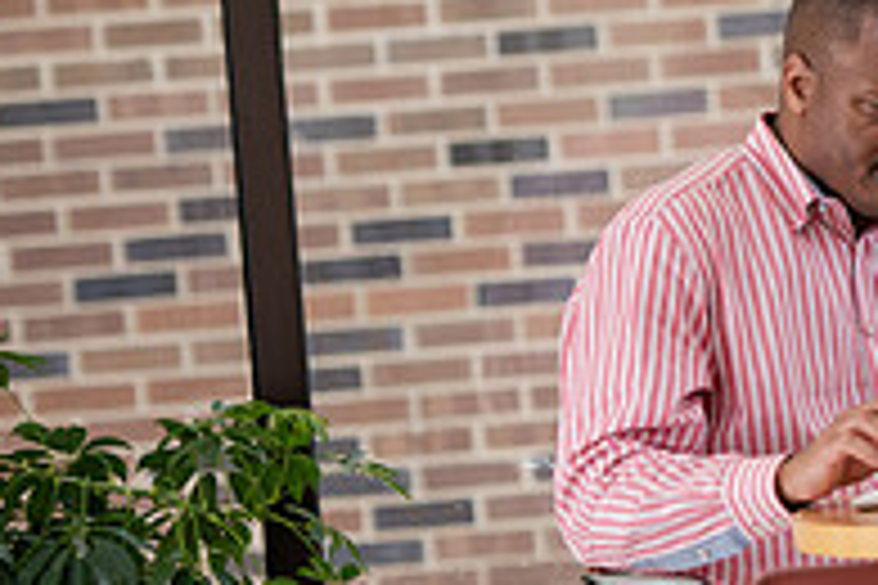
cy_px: 430
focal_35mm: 345
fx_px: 8414
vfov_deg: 4.0
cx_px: 1171
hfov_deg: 5.9
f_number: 3.2
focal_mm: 116
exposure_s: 1/200
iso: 250
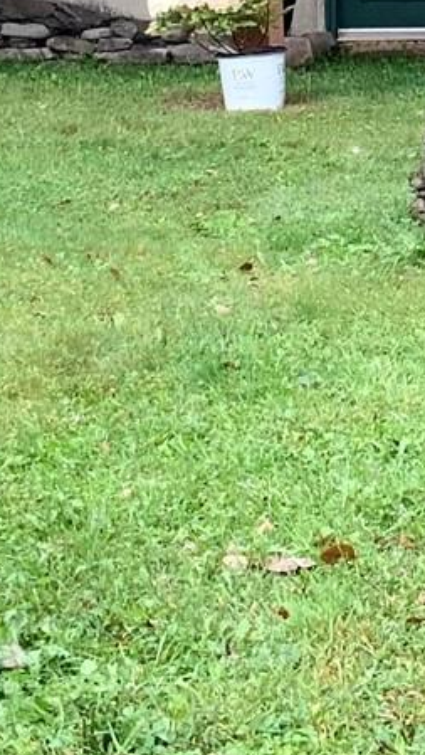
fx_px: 2881
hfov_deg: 8.3
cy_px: -96
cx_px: 541
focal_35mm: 144
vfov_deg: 14.5
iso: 50
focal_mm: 3
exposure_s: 1/122
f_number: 1.8
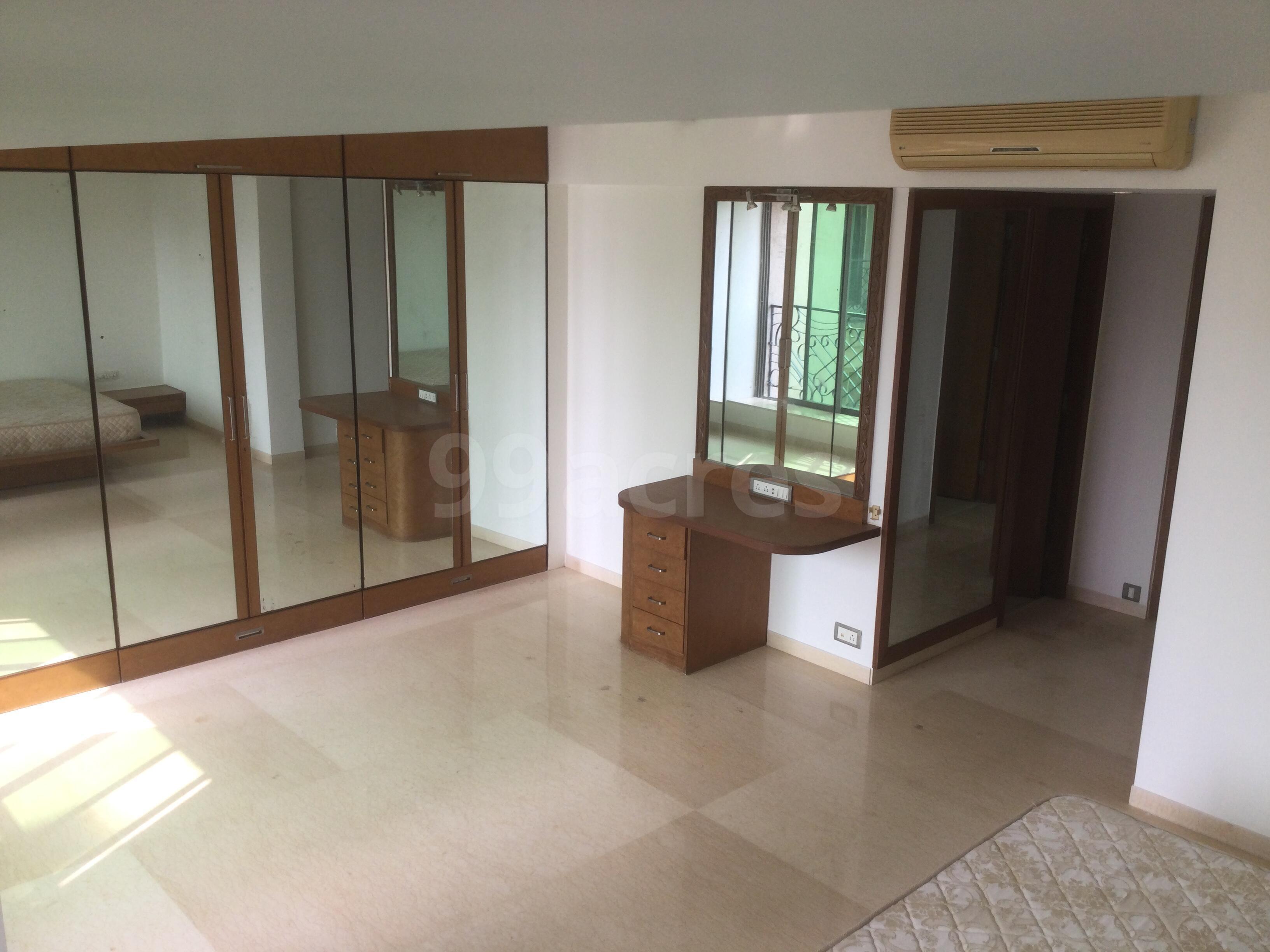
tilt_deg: -15.1
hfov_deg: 58.4
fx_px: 1137
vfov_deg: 45.4
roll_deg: -3.1
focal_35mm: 31
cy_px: 476
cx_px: 635
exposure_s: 1/100
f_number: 2.4
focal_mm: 3.3
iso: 32
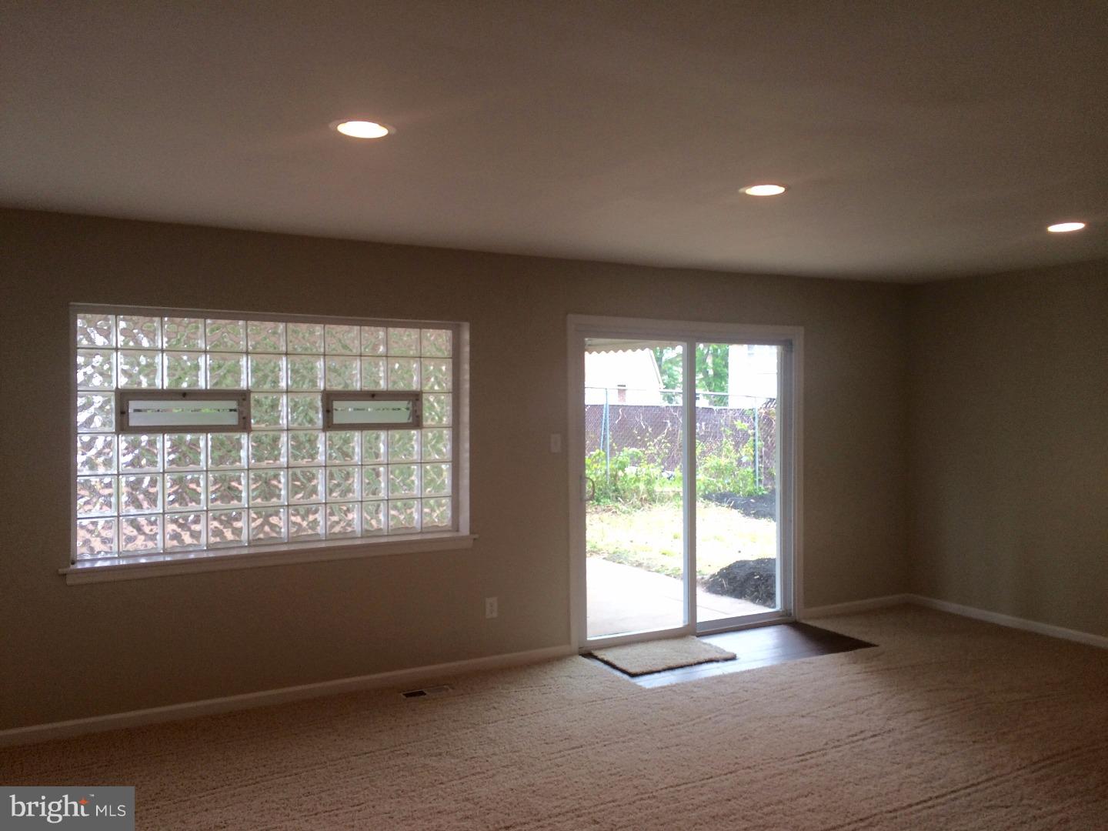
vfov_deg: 48.2
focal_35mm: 29
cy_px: 416
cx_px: 554
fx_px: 928
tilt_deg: +0.2
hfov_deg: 61.7
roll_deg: +0.1
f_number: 2.2
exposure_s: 1/60
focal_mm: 4.15
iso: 40
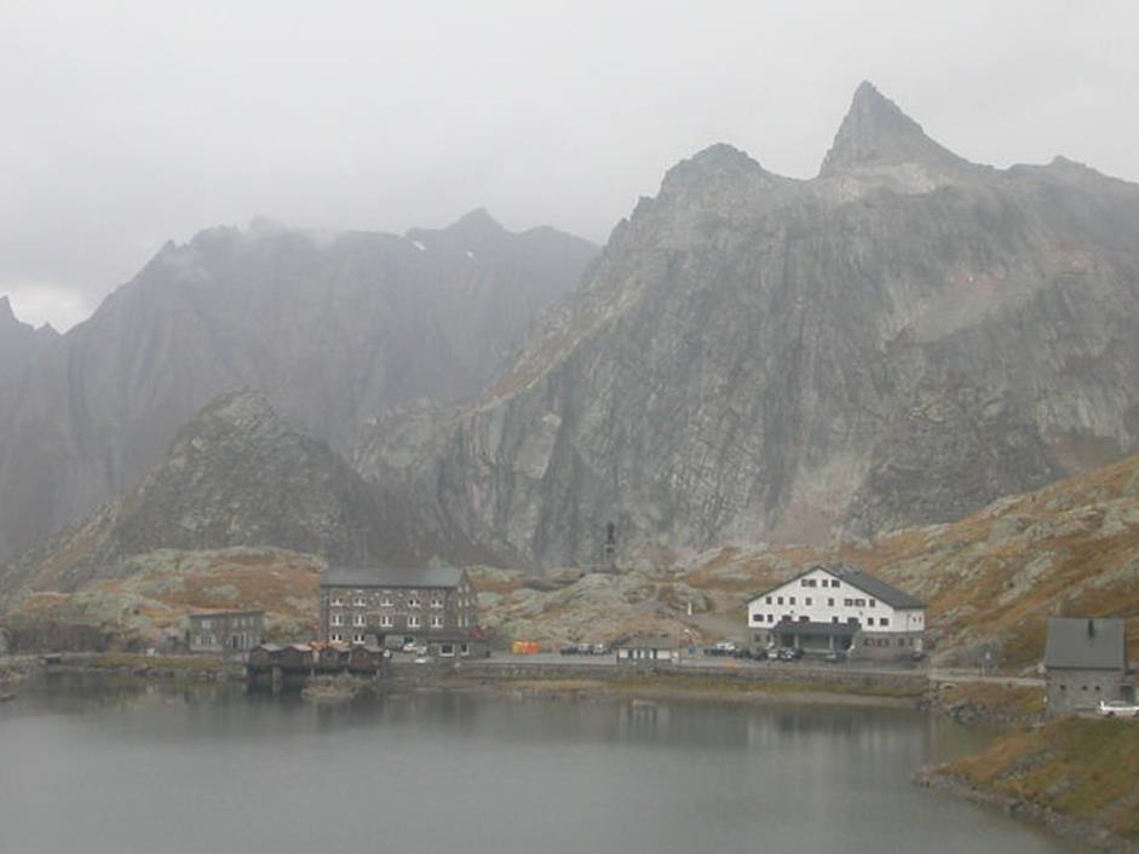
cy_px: 445
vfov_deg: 19.9
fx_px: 2435
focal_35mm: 74
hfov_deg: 26.3
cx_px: 571
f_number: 3.7
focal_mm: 10.4
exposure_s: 1/460
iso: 100
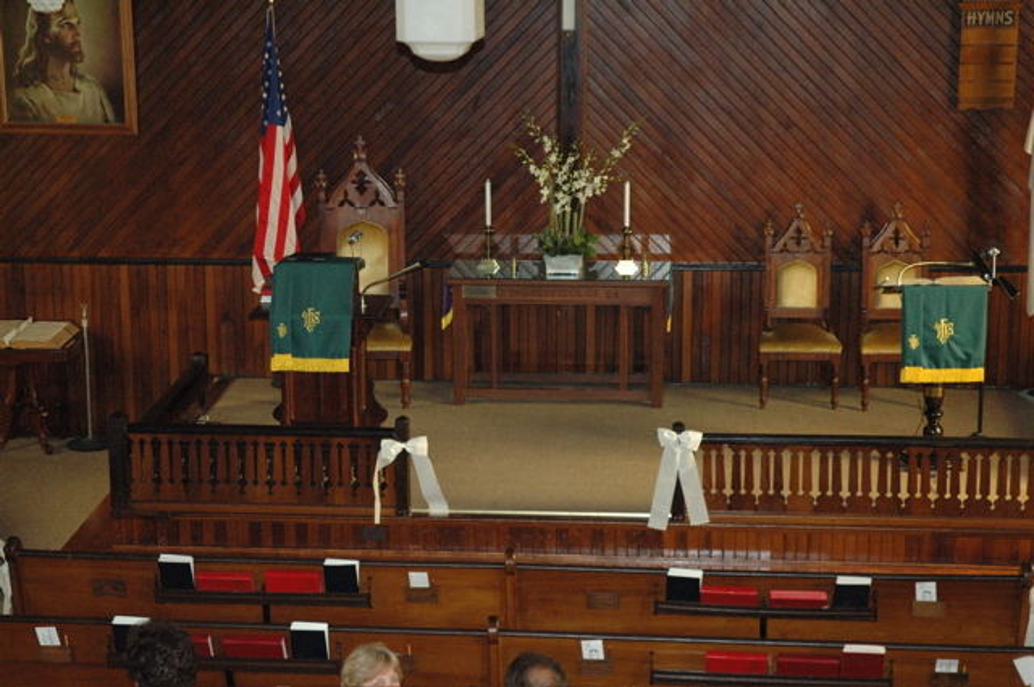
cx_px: 517
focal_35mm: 75
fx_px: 2151
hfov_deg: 27.0
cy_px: 344
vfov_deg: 18.1
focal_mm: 50
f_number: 4.5
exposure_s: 1/60
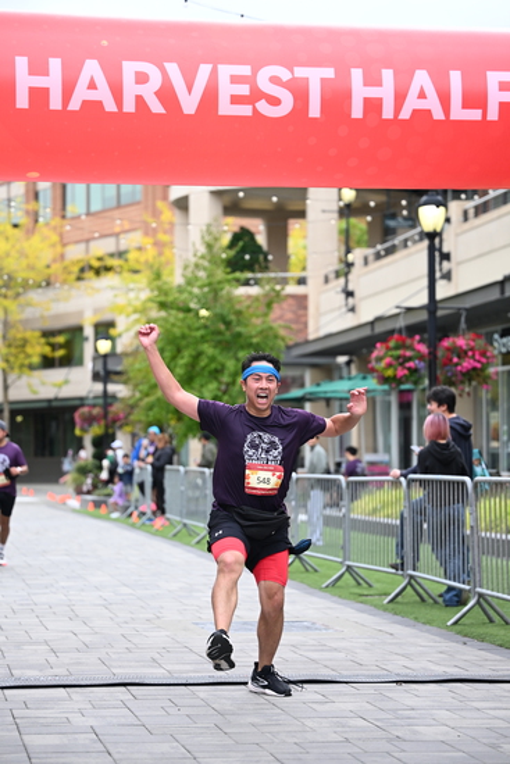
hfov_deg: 15.5
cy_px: 382
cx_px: 255
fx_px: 1869
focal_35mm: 88
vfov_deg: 23.1
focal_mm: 88
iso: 640
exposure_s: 1/2000
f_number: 2.8
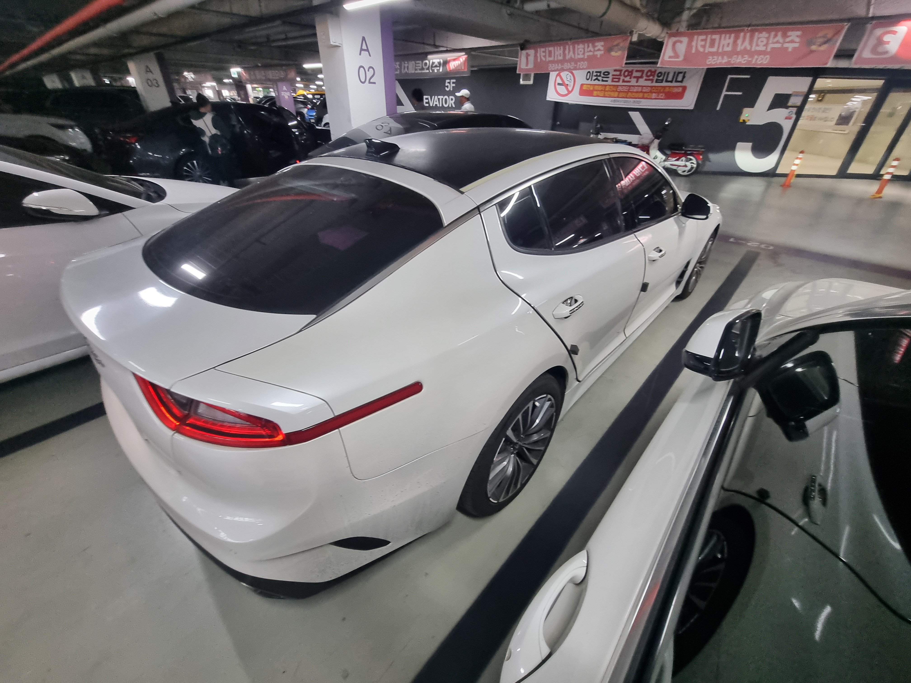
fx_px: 342
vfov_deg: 89.9
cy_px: 342
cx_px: 456
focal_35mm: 13
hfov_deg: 106.2
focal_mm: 2.2
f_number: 2.2
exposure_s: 1/60
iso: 250
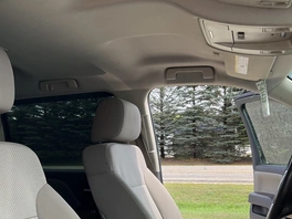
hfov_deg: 42.5
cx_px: 104
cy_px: 150
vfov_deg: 32.5
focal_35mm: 44
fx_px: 371
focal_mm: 3
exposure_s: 1/251
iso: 25
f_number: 1.8
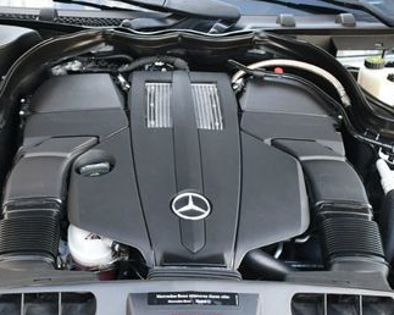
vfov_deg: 22.6
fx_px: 781
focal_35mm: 67
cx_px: 178
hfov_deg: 28.3
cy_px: 229
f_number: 3.5
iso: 640
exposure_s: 1/250
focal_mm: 18
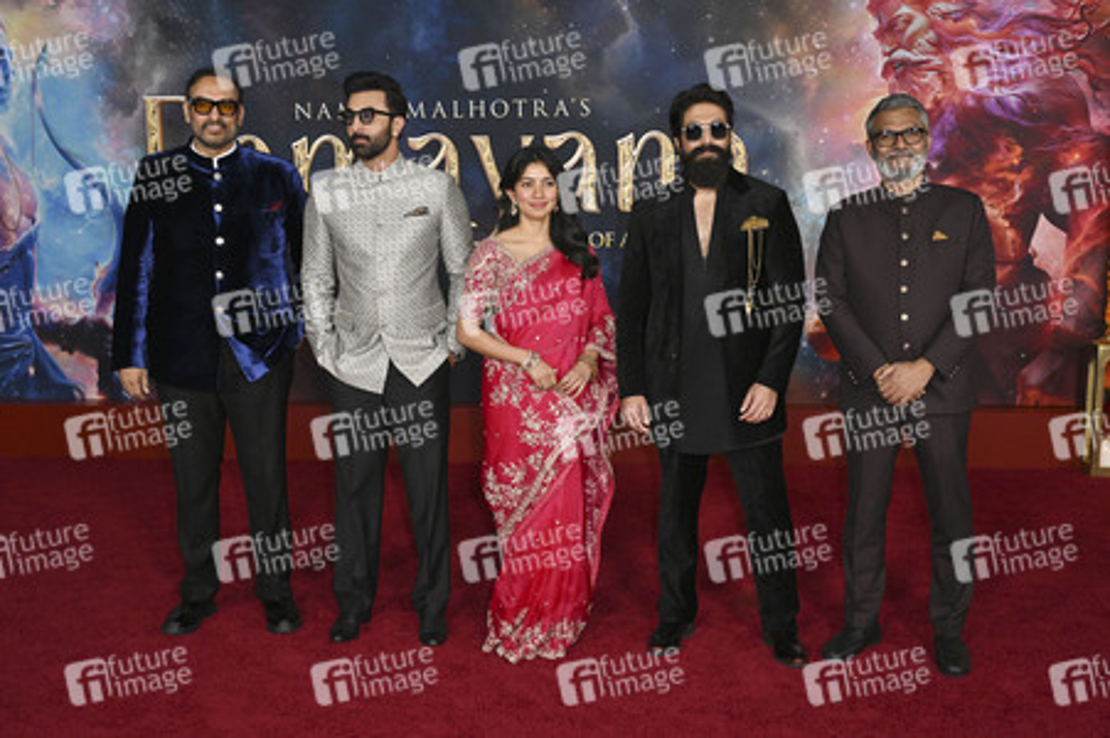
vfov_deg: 33.4
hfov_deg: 48.5
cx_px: 555
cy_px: 369
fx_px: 1232
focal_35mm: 40
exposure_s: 1/250
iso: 1600
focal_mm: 40
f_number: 6.3
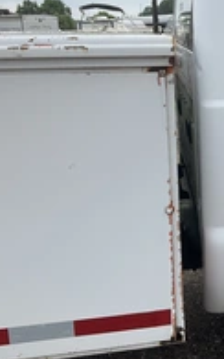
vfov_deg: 32.3
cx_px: 301
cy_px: 133
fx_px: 615
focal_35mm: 63
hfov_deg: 18.9
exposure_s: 1/1675
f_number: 1.8
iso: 25
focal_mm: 3
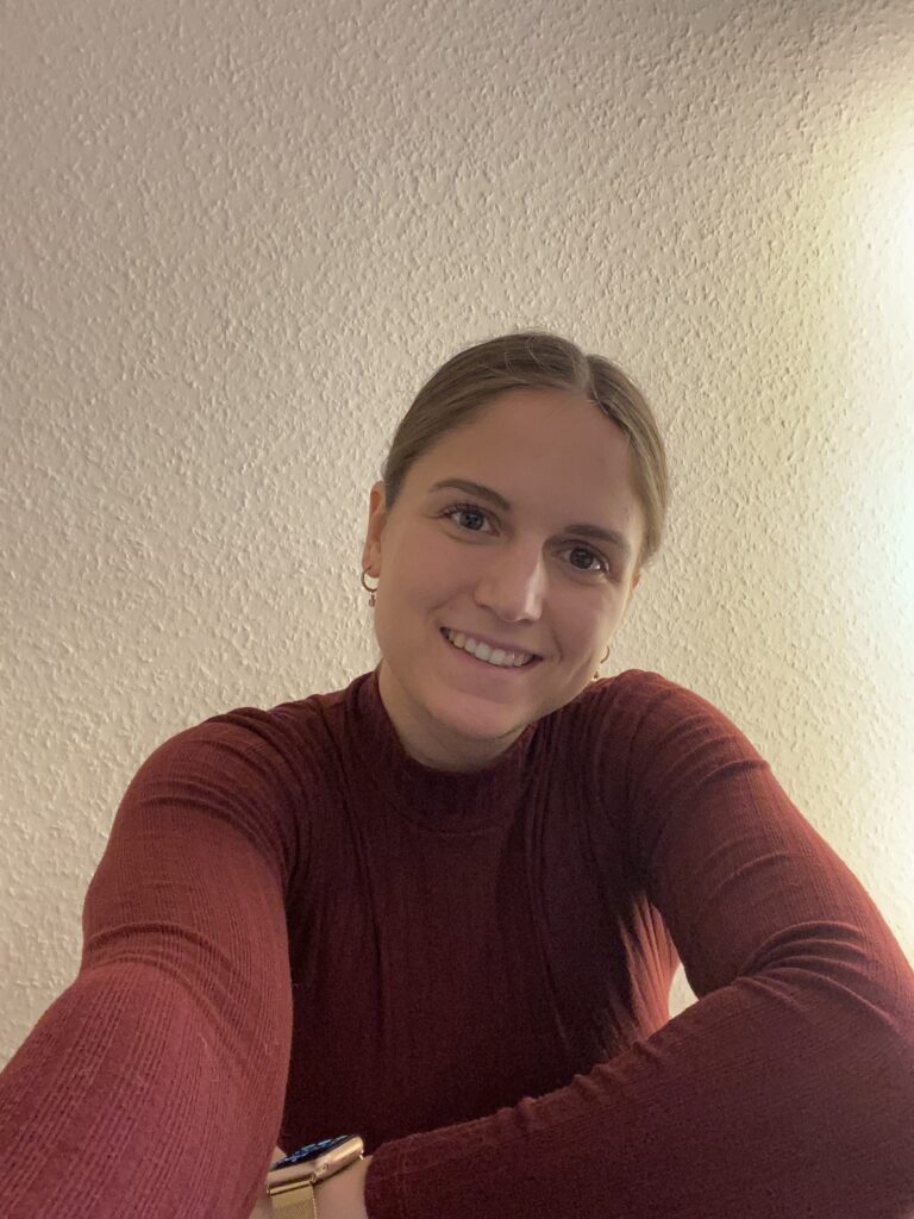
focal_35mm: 30
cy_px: 610
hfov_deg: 46.8
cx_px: 457
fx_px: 1056
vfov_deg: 60.0
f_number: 2.2
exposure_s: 1/33
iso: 250
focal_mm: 2.71
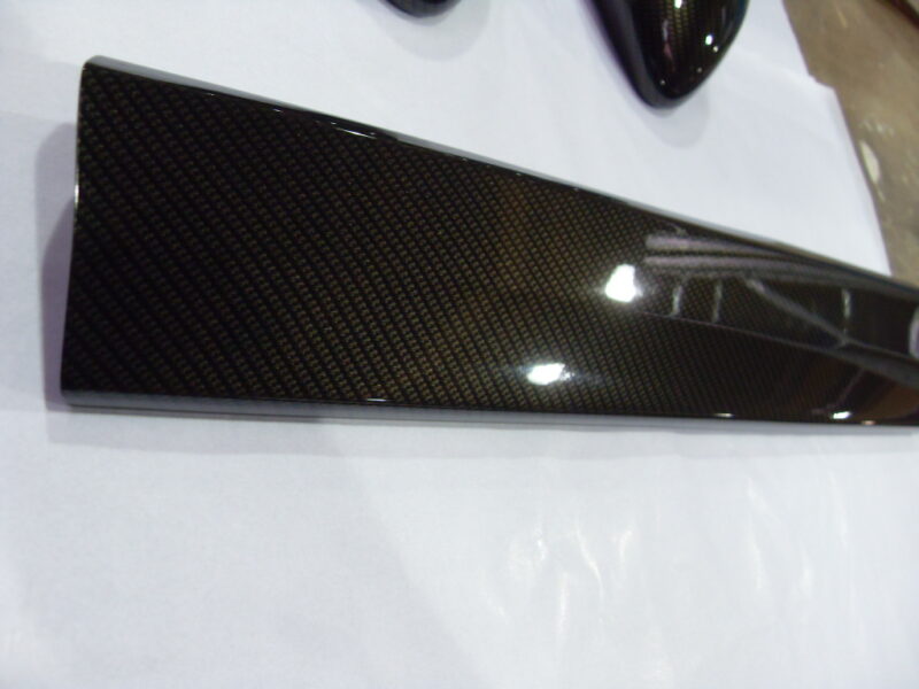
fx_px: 929
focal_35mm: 35
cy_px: 344
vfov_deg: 40.7
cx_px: 460
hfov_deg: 52.6
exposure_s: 1/30
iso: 200
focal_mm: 6.3
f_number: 2.8
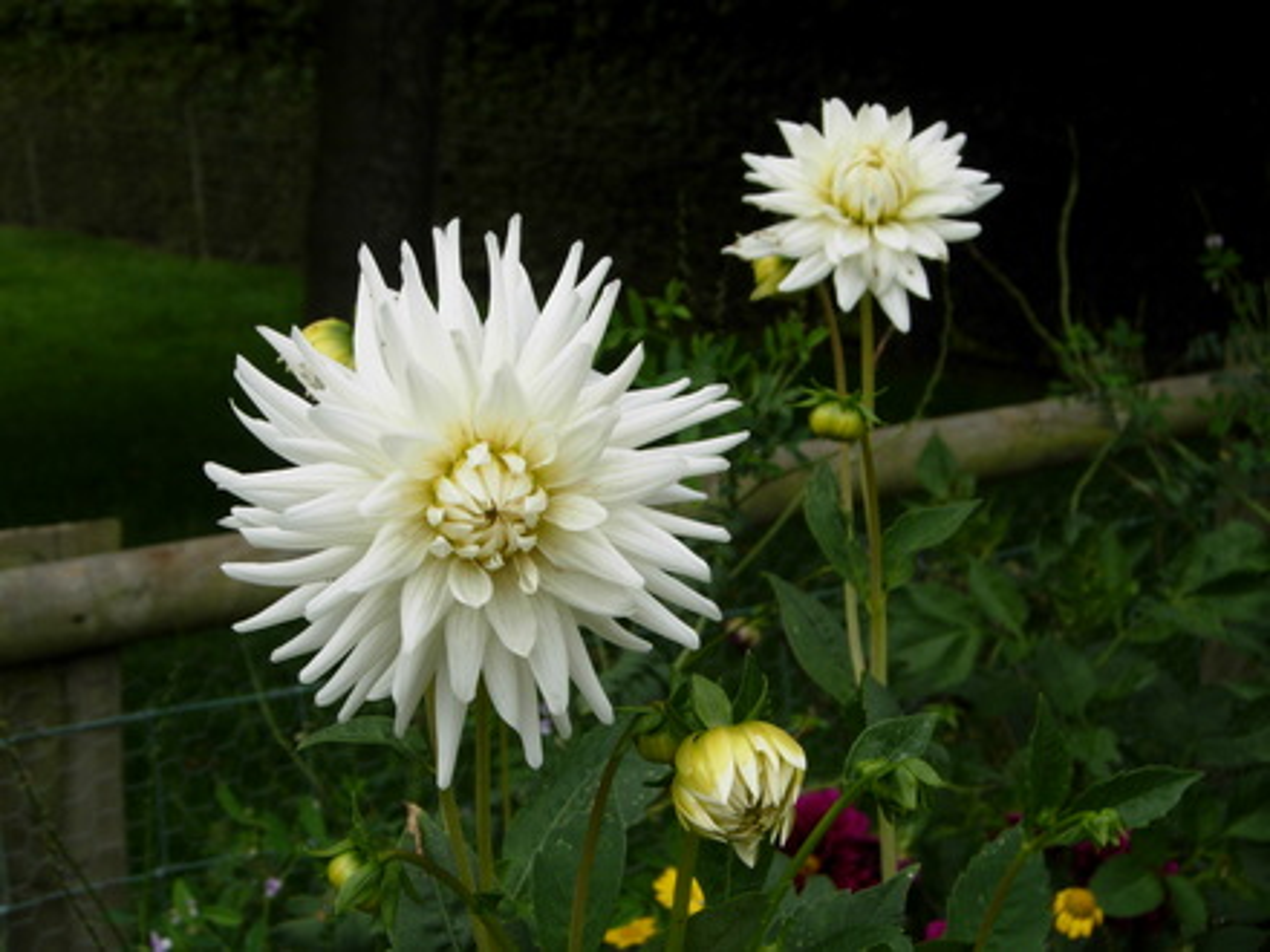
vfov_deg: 23.7
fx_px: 2275
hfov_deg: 31.2
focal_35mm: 62
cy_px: 476
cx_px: 635
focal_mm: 12.9
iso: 50
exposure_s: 1/313
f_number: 5.5
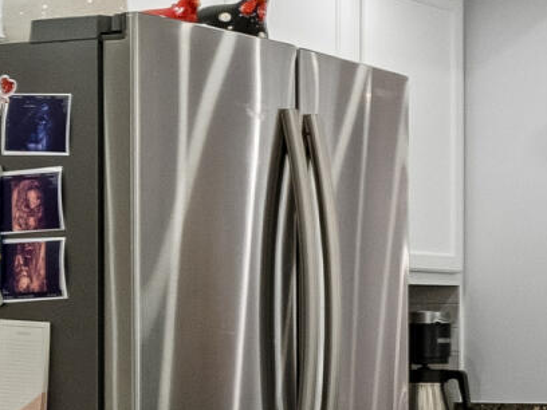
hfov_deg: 17.0
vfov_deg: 14.0
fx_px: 1675
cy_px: 210
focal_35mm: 106
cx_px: 798
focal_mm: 15
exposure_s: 1/250
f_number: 7.1
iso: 1250
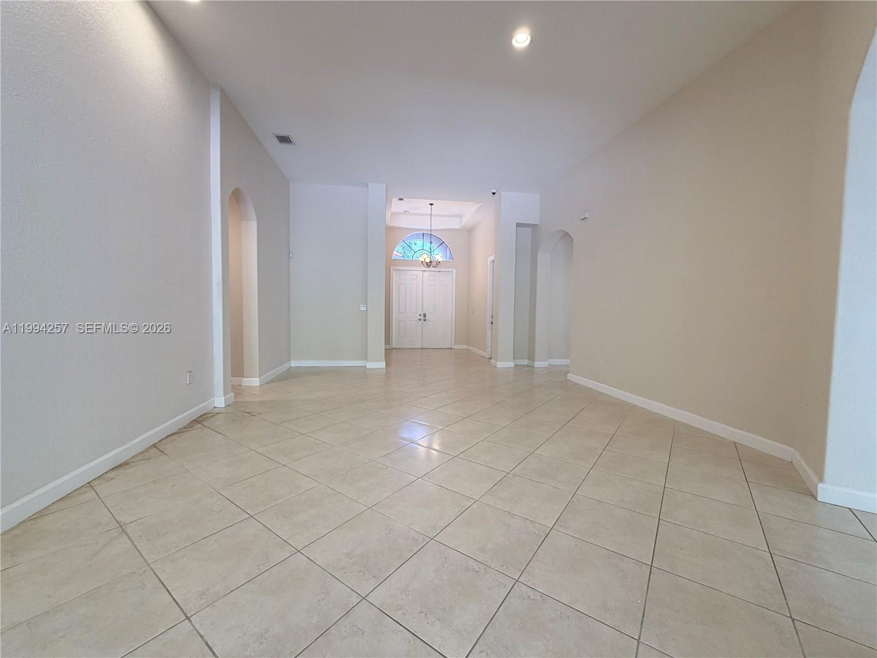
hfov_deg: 102.1
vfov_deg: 85.7
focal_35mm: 14
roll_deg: +0.0
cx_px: 438
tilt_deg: -3.1
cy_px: 329
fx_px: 355
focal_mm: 2.22
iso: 200
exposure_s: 1/60
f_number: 2.2
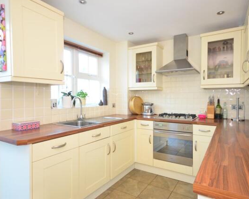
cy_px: 98
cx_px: 137
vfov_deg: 61.8
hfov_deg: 73.4
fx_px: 166
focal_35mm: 23
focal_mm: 13
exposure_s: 1/4
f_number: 5
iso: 200
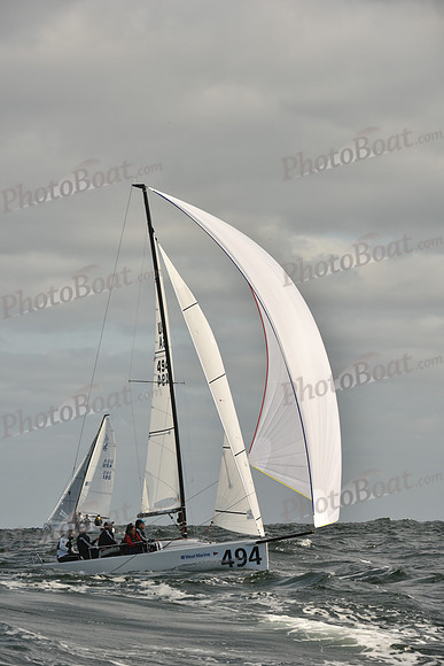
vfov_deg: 10.3
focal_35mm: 200
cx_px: 222
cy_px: 333
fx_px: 3698
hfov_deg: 6.9
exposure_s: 1/1000
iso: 320
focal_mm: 200
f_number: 9
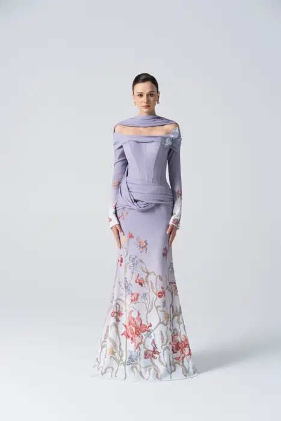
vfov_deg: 36.2
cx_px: 140
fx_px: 644
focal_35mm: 55
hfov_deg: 24.6
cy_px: 210
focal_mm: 55
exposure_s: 1/160
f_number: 7.1
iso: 160
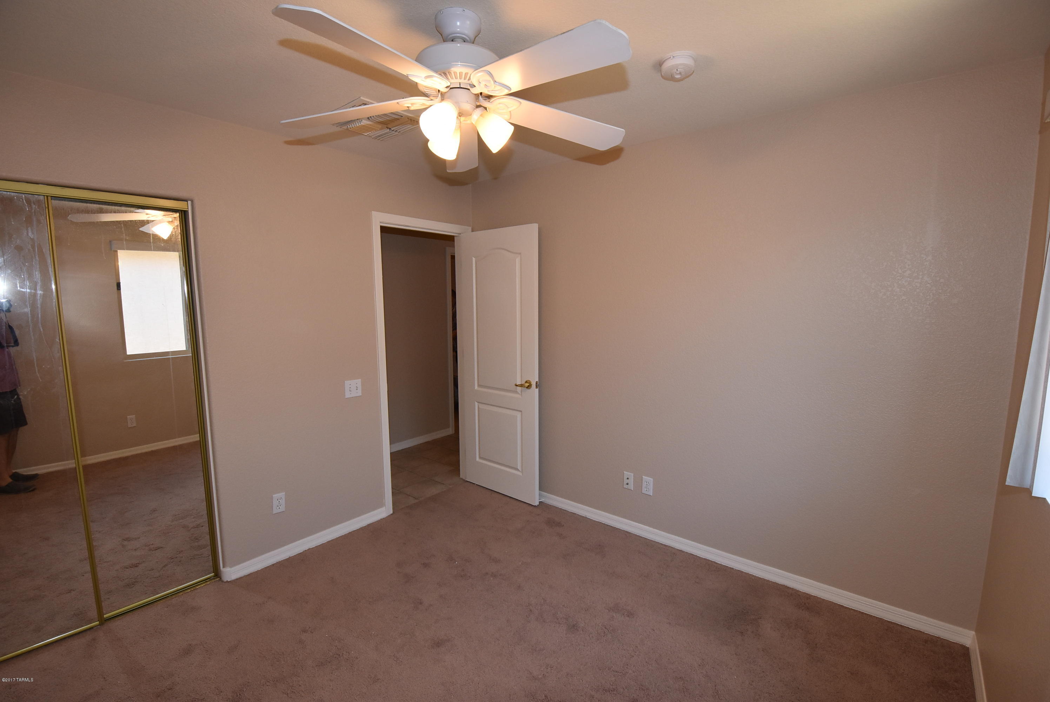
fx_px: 438
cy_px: 351
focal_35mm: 15
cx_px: 525
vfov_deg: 77.4
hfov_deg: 100.3
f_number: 5.6
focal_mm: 10
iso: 720
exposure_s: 1/125
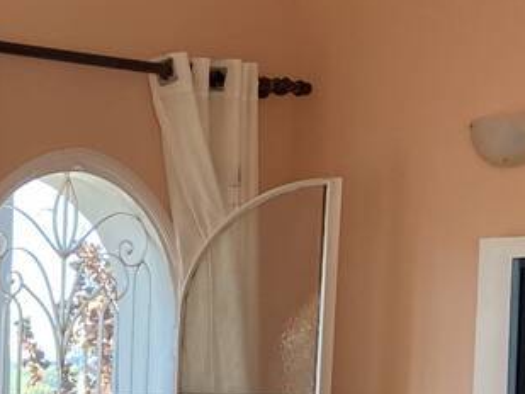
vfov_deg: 11.8
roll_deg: -0.9
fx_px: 1836
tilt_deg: -5.1
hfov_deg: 15.4
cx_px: -194
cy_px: 555
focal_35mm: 121
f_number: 1.8
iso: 80
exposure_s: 1/121
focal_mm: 4.25
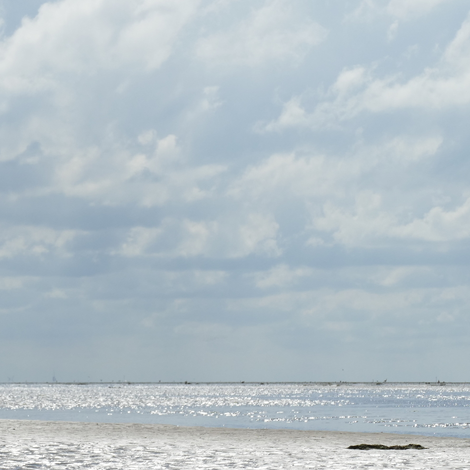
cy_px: 323
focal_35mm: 271
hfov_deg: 6.4
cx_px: 33
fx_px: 4163
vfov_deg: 6.5
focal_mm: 45.89
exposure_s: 1/2000
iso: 125
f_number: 5.6
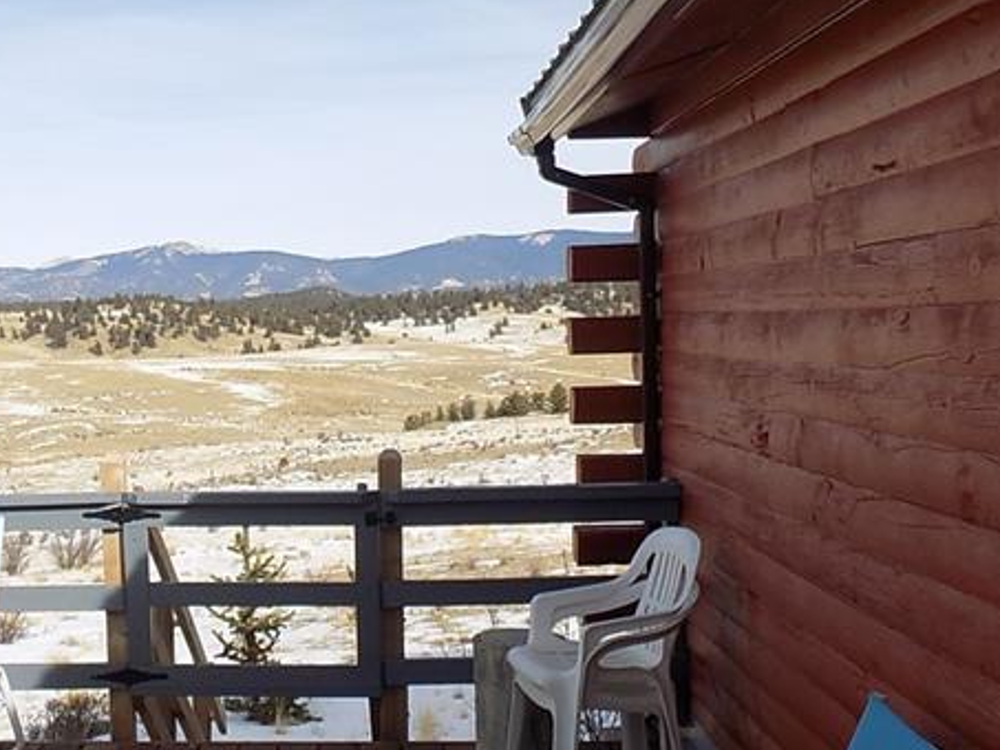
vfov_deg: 27.7
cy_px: 538
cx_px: 256
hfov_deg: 36.0
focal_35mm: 52
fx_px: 1503
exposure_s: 1/1000
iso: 80
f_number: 3.1
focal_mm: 4
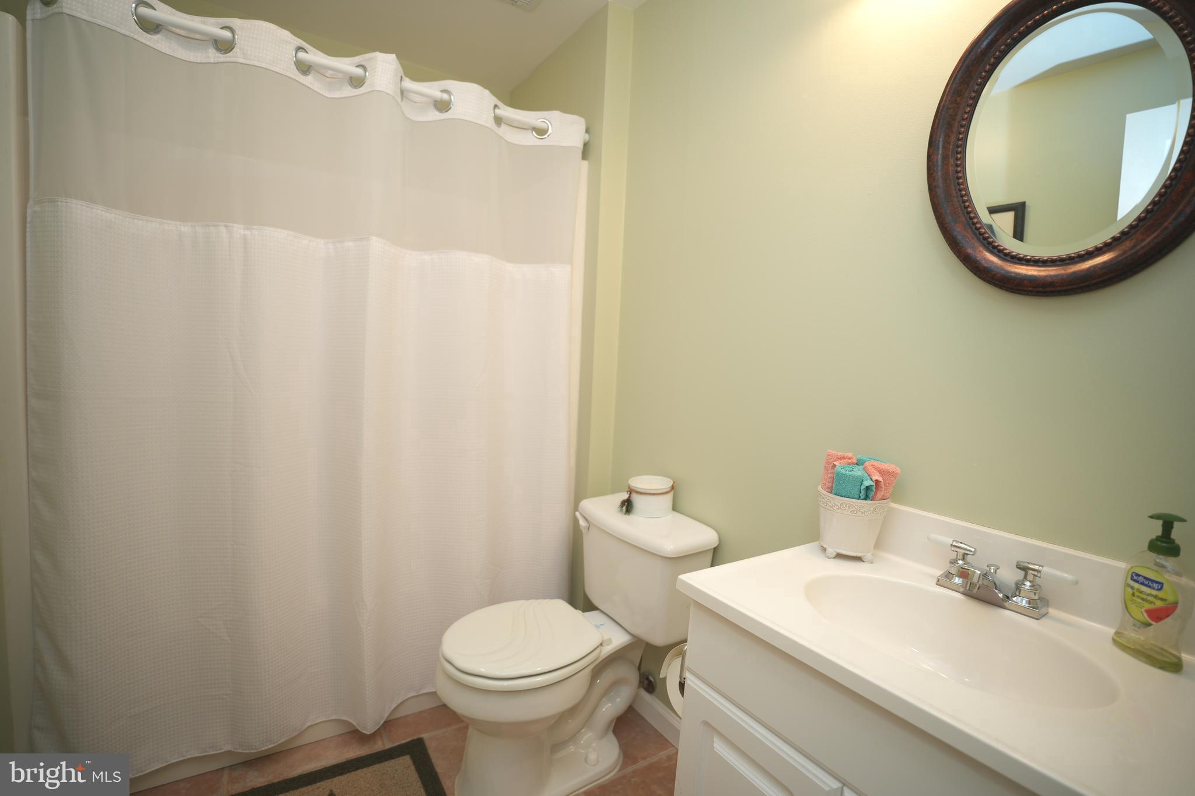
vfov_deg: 73.7
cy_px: 398
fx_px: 531
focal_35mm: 16
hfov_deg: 96.7
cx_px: 598
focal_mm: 16
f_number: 2.8
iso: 200
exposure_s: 1/60
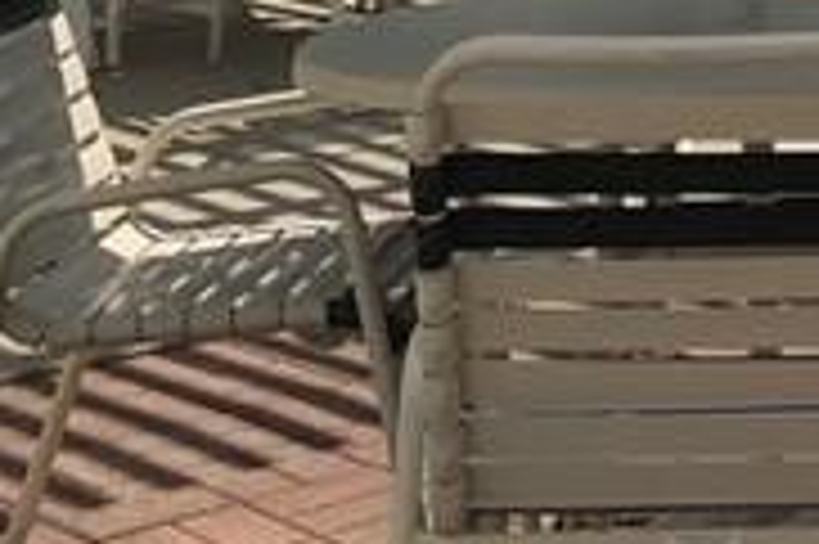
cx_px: 1395
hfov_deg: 11.7
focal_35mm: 164
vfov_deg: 7.6
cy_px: -935
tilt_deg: +4.4
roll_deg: +1.2
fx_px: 3728
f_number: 1.8
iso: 20
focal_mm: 3.99
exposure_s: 1/2825
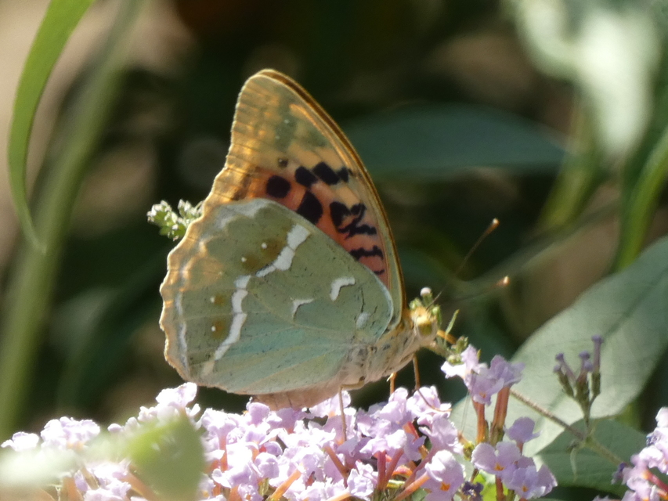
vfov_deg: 1.6
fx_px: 18277
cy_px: 250
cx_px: 334
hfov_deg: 2.1
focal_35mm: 947
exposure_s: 1/125
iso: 200
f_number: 5.6
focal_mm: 169.6
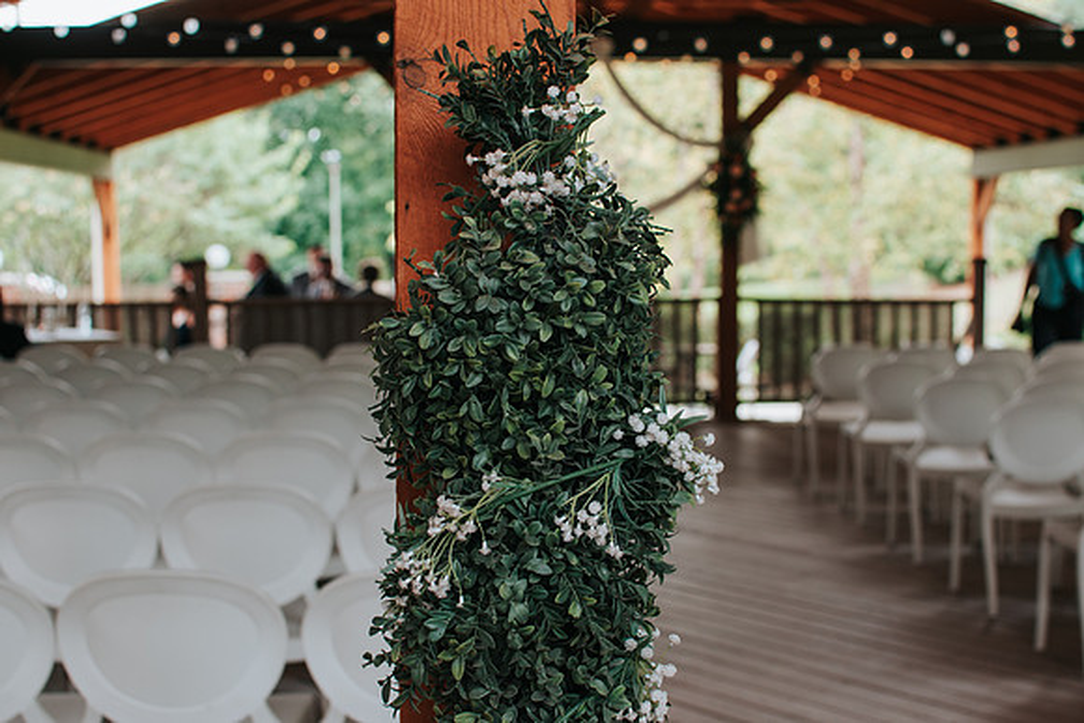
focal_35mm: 52
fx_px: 1581
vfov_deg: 25.8
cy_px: 362
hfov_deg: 37.8
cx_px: 542
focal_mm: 35
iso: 200
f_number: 4
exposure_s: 1/200
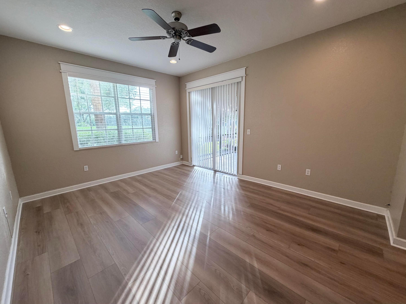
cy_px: 152
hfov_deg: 102.1
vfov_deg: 85.7
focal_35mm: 14
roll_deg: +1.5
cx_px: 203
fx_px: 164
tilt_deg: -9.8
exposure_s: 1/120
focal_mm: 2.22
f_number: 2.2
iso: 125
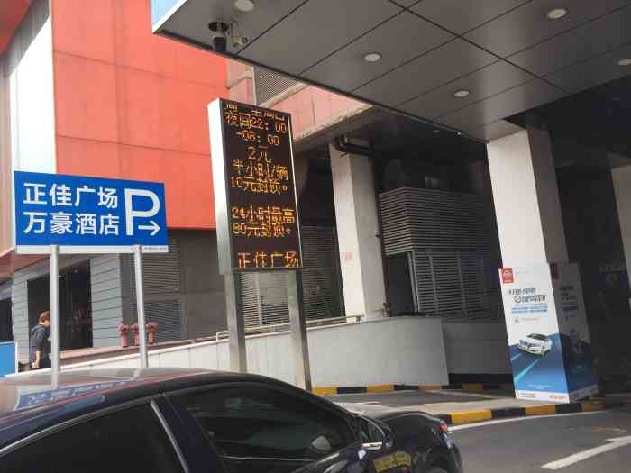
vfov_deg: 48.2
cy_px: 236
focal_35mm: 29
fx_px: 529
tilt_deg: +8.2
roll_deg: +2.9
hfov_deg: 61.7
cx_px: 316
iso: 32
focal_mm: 4.15
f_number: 2.2
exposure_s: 1/324
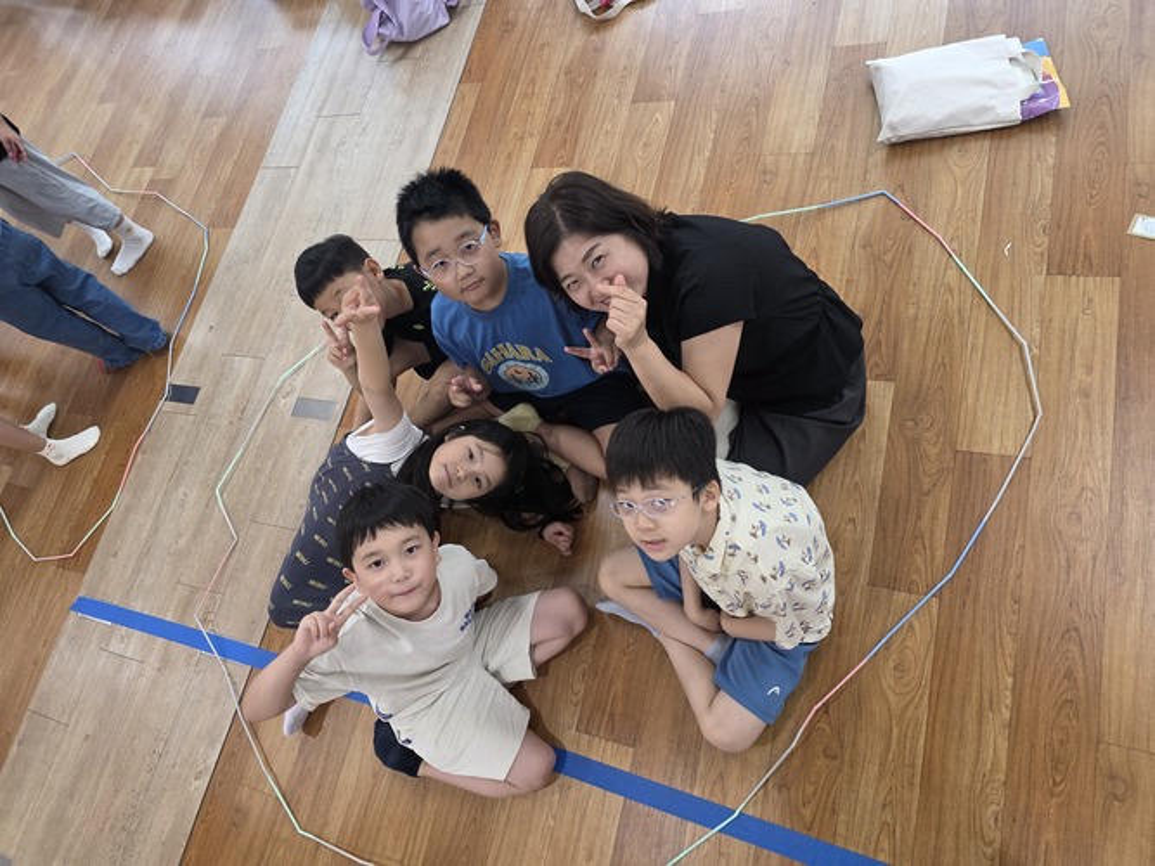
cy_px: 433
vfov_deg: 58.9
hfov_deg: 73.9
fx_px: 767
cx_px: 578
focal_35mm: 23
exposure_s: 1/120
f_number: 1.7
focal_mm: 6.3
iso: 200
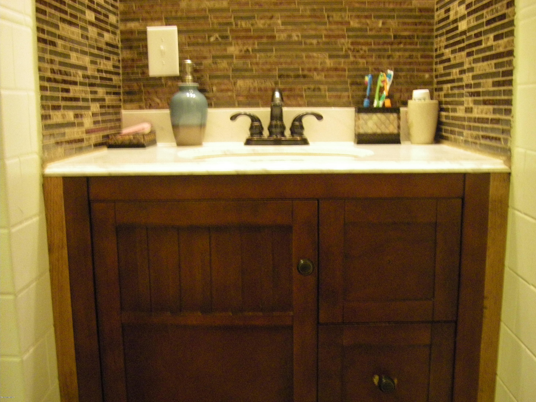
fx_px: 604
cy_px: 204
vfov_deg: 36.8
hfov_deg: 47.9
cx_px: 274
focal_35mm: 39
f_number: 3.5
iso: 800
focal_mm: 6.3
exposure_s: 1/13
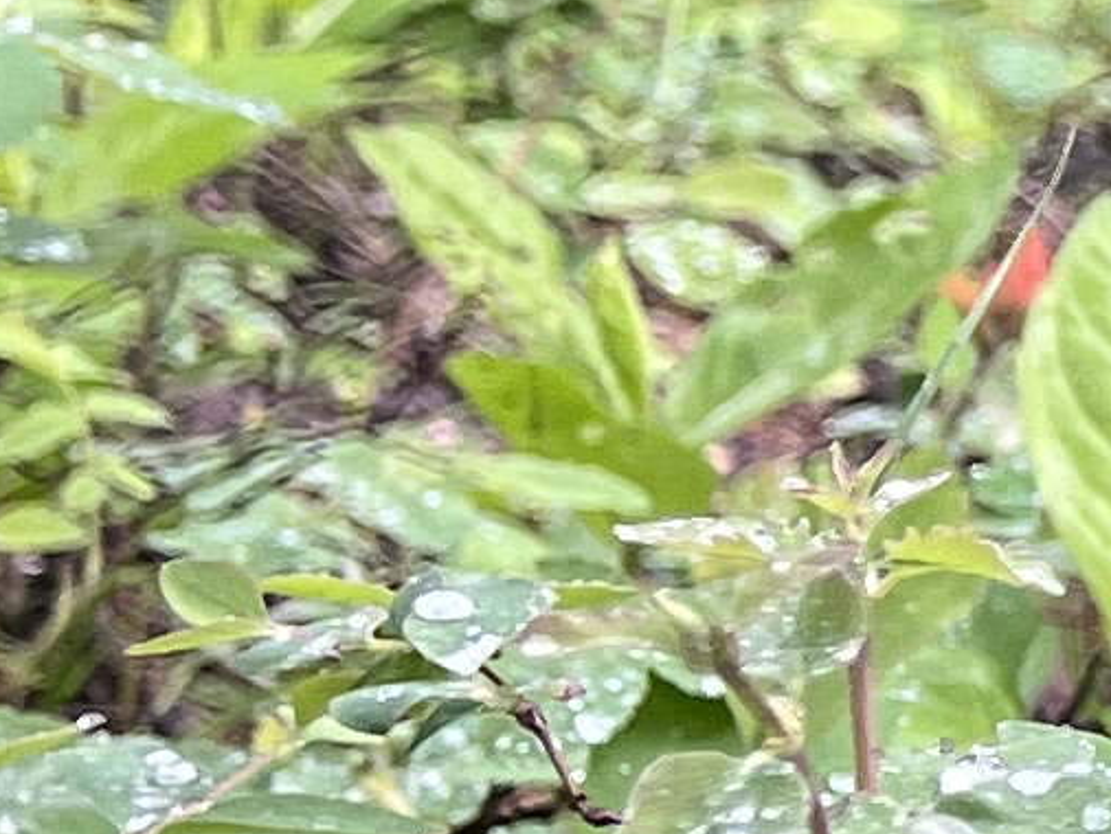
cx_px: 4029
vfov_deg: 7.2
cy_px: 298
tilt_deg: -14.2
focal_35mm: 207
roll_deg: -0.4
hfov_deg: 7.5
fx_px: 6647
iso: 32
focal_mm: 5.1
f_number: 1.6
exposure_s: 1/143
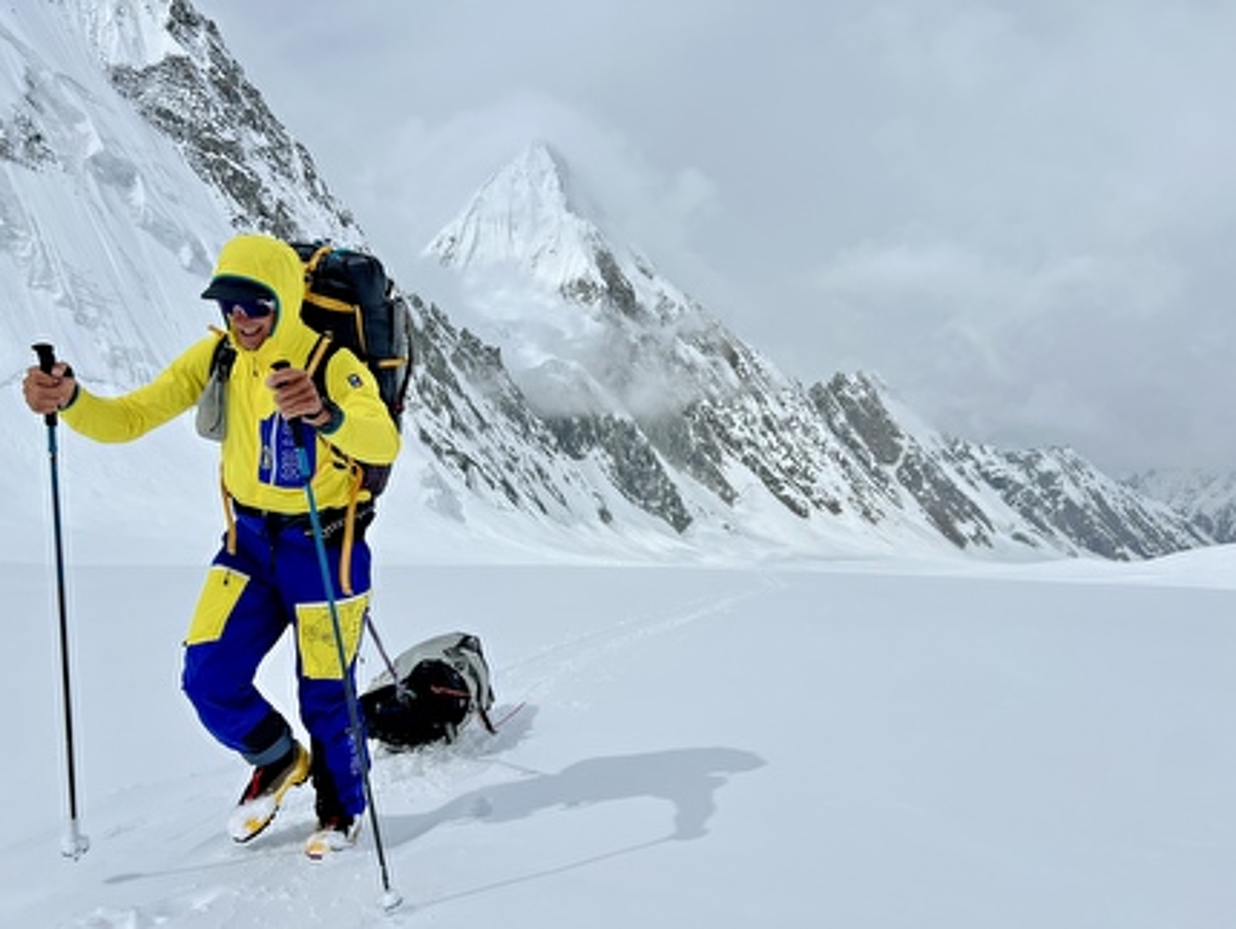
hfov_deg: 67.3
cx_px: 618
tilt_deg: -0.2
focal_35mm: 26
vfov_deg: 53.1
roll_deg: +0.2
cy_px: 464
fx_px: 929
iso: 32
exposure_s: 1/16393
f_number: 1.5
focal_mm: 5.7
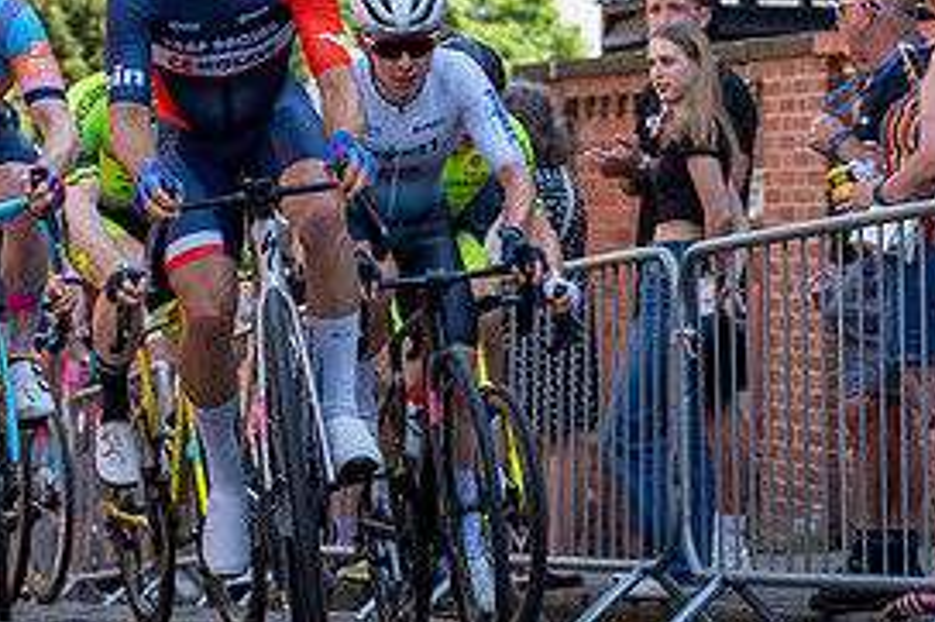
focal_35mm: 160
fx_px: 4153
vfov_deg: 8.6
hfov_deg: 12.8
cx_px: 165
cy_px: 136
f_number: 4
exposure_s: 1/800
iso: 160
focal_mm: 75
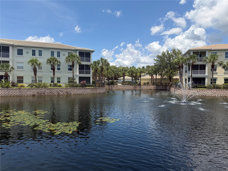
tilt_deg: -2.0
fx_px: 158
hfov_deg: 71.6
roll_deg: -0.5
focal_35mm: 24
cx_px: 114
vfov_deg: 56.8
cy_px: 86
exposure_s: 1/4673
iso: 80
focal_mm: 6.76
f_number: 1.78
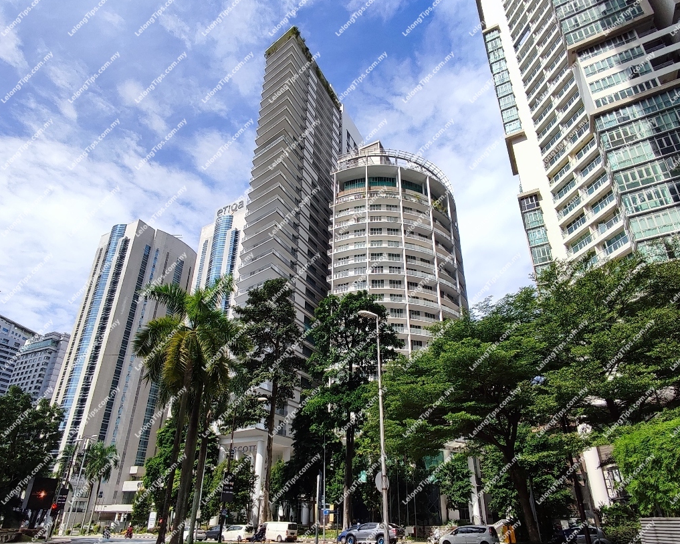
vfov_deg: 73.8
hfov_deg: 86.3
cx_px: 318
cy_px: 271
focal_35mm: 18
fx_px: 362
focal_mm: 1.65
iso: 50
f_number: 2.2
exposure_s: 1/1073
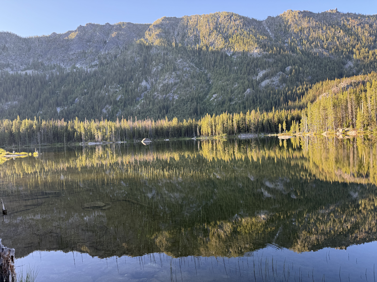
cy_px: 141
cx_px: 188
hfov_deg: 71.6
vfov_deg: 56.8
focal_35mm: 24
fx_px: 261
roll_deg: +2.5
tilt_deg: -0.7
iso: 80
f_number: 1.78
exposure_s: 1/159
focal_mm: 6.76
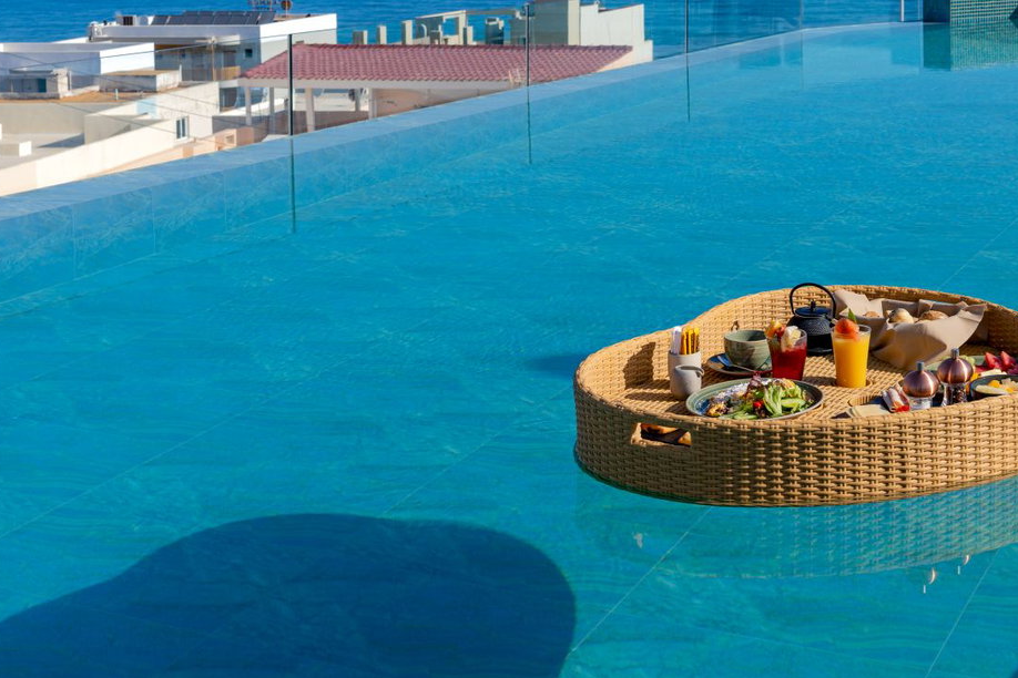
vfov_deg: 22.2
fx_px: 1725
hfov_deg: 32.5
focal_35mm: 61
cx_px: 711
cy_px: 245
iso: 50
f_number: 8
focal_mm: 35
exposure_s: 1/250
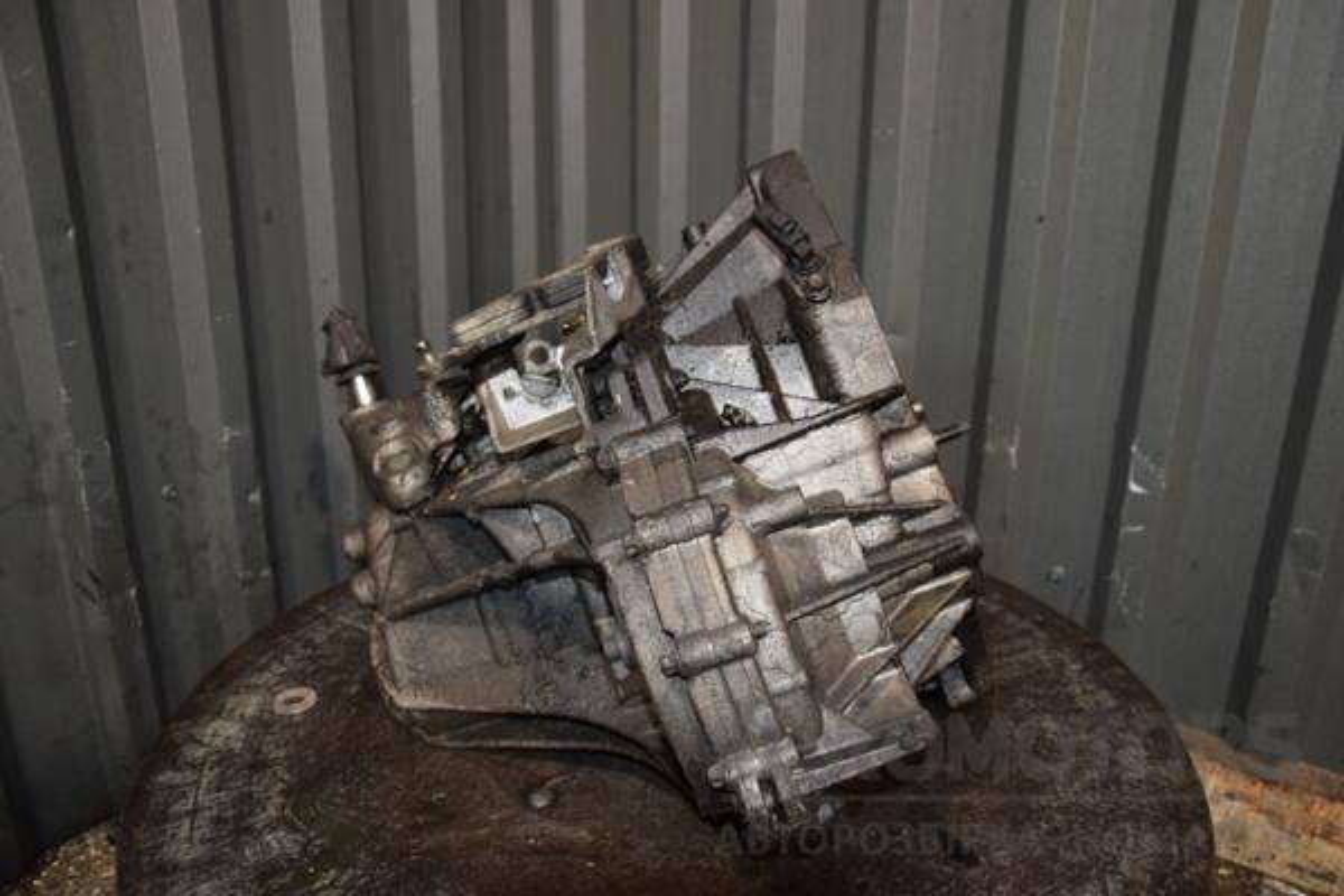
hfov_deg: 67.4
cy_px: 448
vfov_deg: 47.9
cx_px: 672
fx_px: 1008
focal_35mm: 27
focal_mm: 18
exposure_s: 1/60
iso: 800
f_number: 5
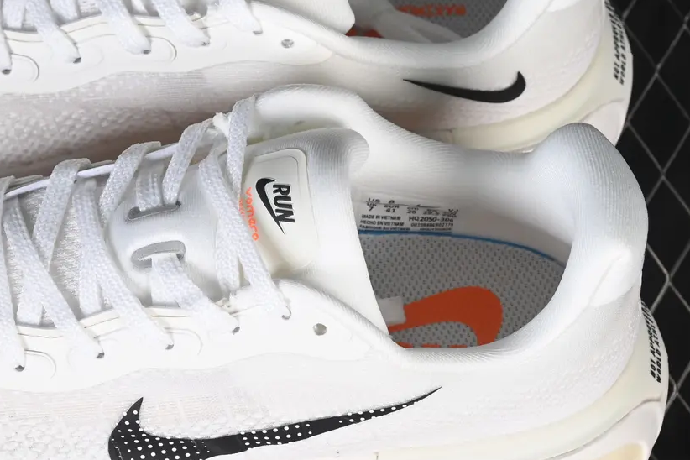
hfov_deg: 14.0
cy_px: 219
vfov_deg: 9.4
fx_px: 2798
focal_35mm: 146
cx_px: 191
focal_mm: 50
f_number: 7.1
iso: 160
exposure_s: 1/100
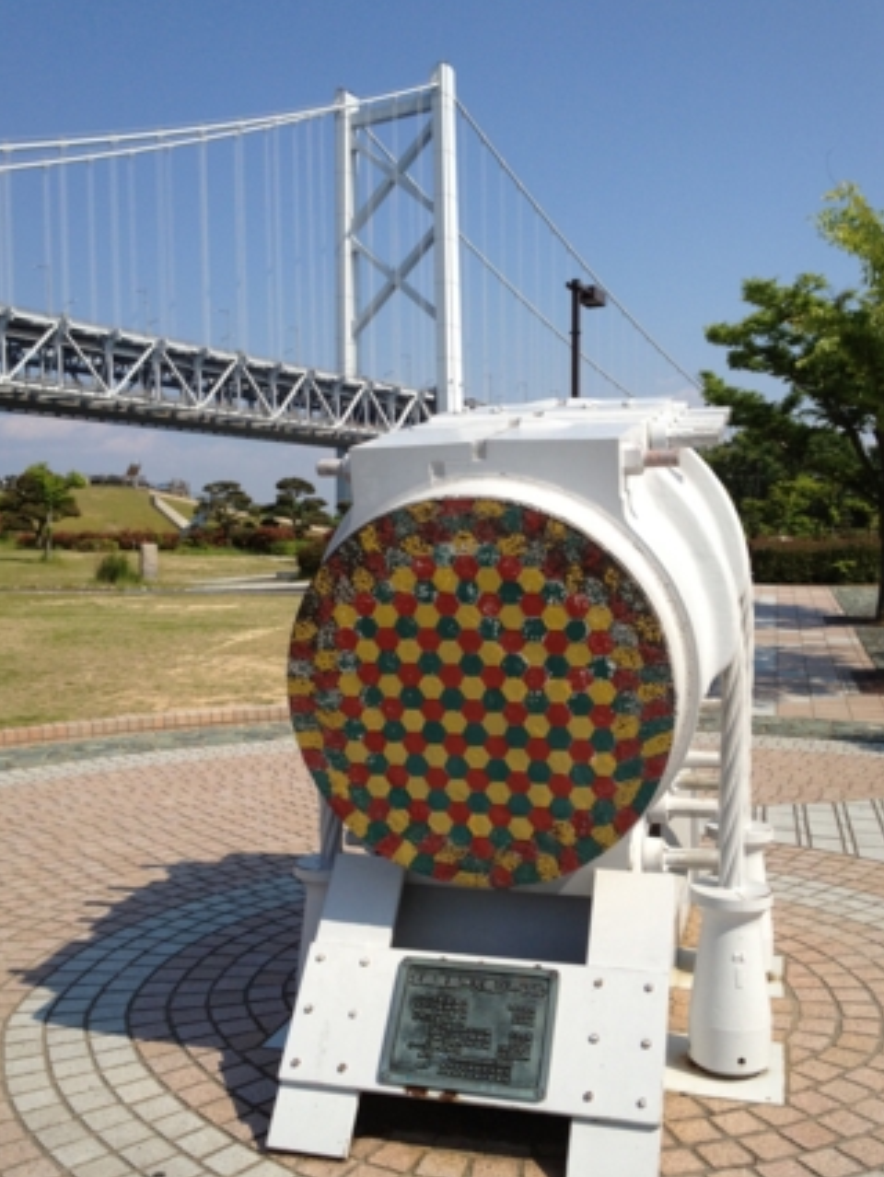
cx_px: 442
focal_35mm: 37
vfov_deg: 50.1
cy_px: 597
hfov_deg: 38.7
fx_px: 1259
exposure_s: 1/2208
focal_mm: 4.28
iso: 64
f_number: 2.4
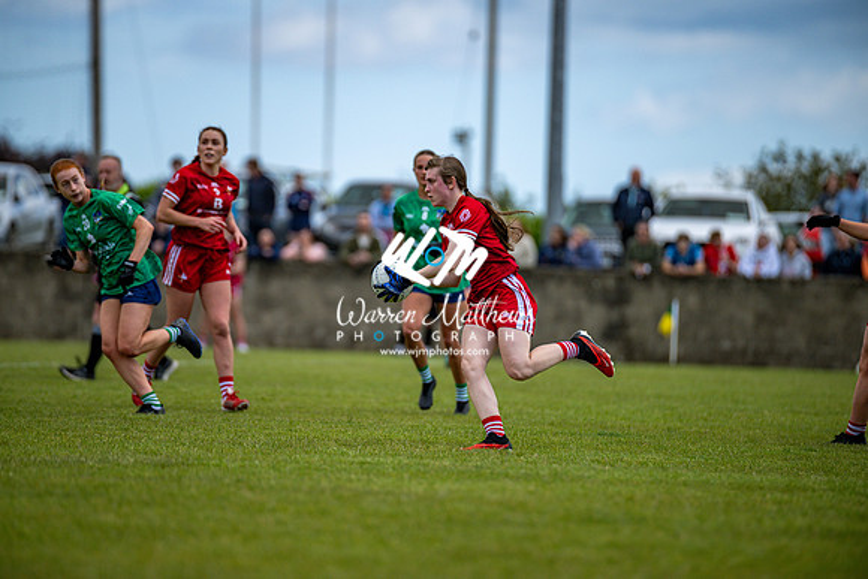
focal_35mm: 300
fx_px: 7235
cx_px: 434
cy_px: 290
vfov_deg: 4.6
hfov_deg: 6.9
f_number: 2.8
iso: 180
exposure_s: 1/6400
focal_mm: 300
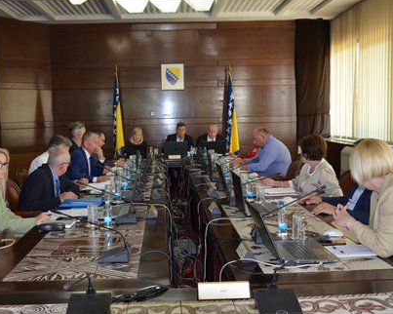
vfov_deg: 34.4
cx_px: 177
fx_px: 507
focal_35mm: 44
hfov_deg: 42.3
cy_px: 157
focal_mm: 25
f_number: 4
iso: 900
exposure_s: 1/60
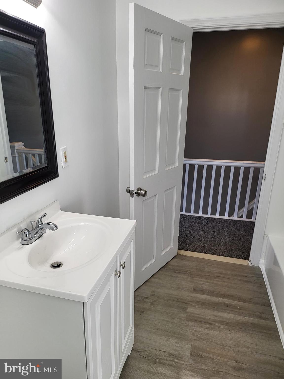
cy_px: 190
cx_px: 142
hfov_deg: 56.8
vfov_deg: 71.6
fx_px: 263
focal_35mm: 24
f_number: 1.8
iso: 40
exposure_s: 1/120
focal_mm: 5
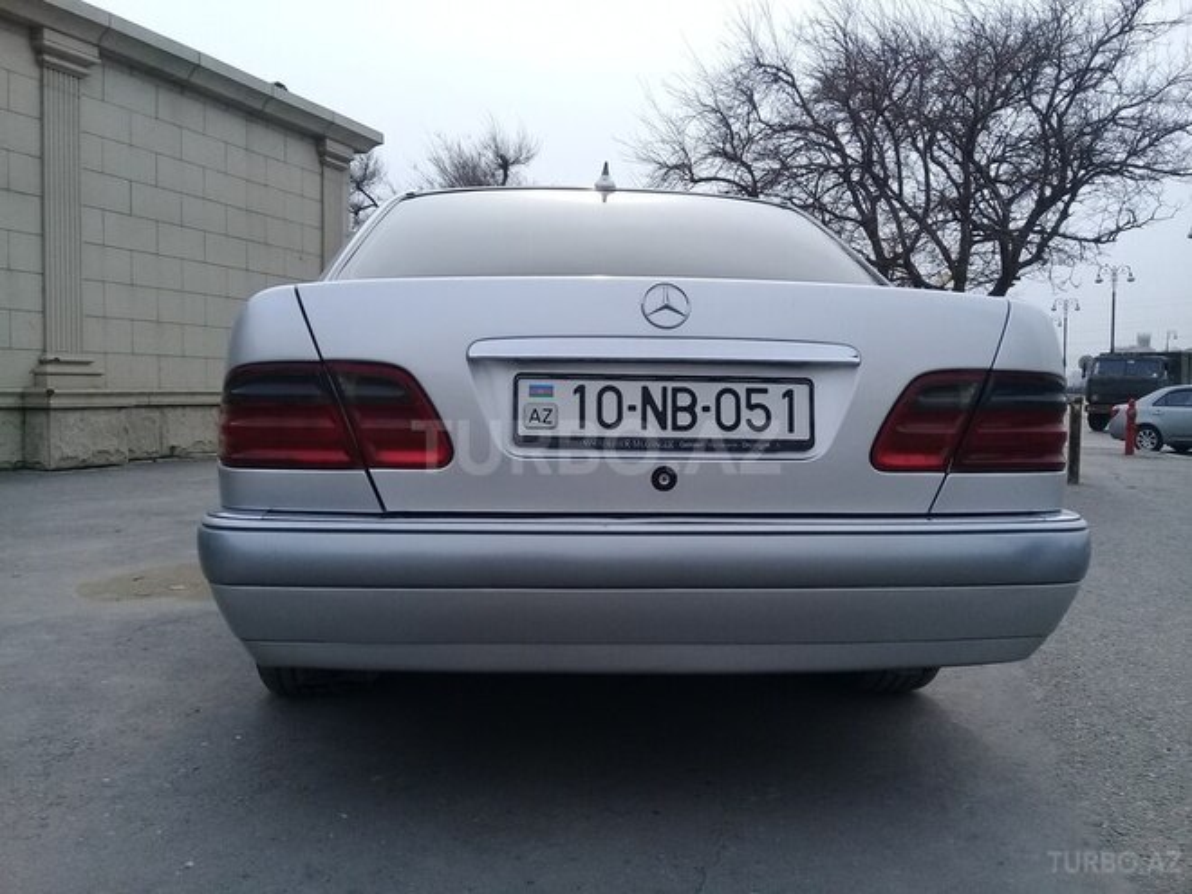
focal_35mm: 31
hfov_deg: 58.4
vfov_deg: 45.4
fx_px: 1067
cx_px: 596
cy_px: 447
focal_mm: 3.3
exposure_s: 1/984
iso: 50
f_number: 2.2
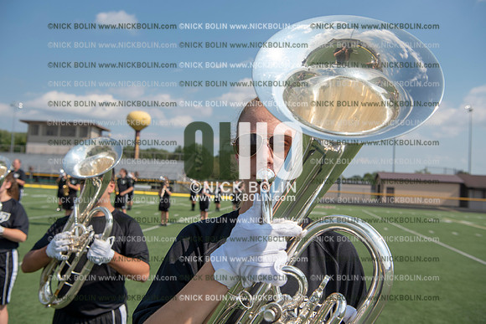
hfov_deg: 54.4
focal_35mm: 35
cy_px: 162
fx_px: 473
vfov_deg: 37.9
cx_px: 243
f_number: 5.6
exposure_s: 1/1250
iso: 200
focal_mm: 35
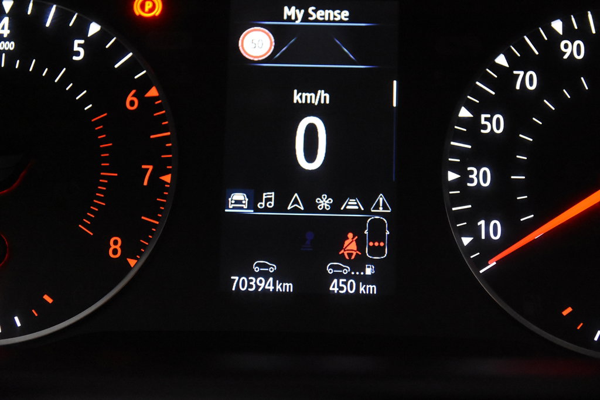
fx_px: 1750
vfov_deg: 13.0
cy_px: 200
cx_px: 300
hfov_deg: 19.5
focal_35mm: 105
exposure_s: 1/125
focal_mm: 70
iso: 8000
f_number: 4
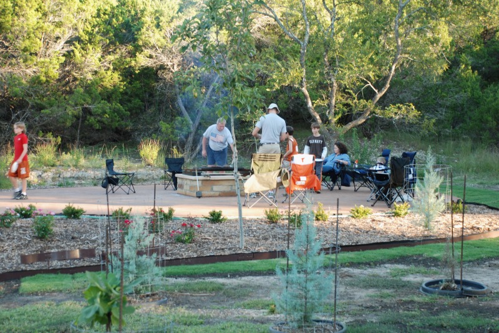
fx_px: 1041
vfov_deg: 18.2
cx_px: 250
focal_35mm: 75
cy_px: 166
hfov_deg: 27.0
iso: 140
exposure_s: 1/30
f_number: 5
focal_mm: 50
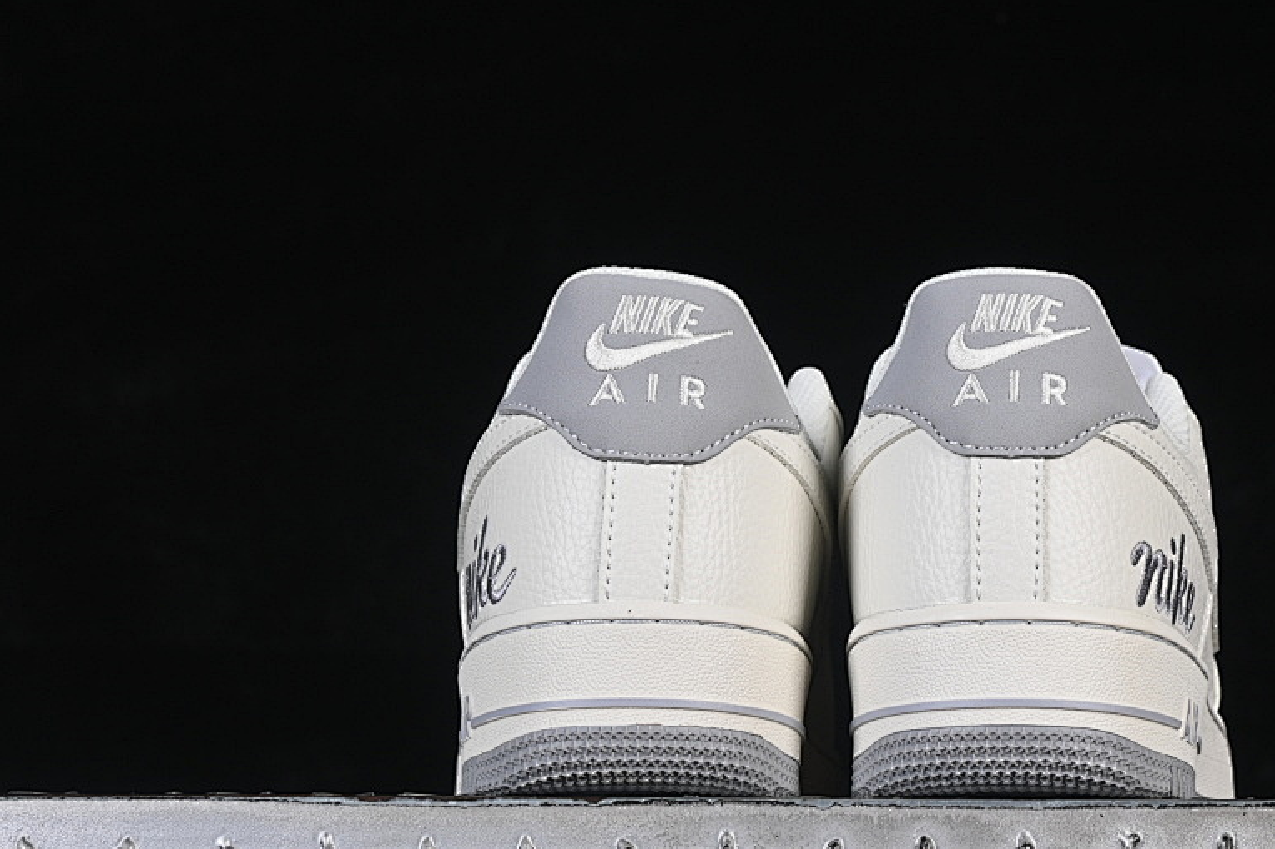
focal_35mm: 106
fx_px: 3753
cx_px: 844
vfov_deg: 12.9
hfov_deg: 19.2
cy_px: 420
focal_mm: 50
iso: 160
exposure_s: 1/80
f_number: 8
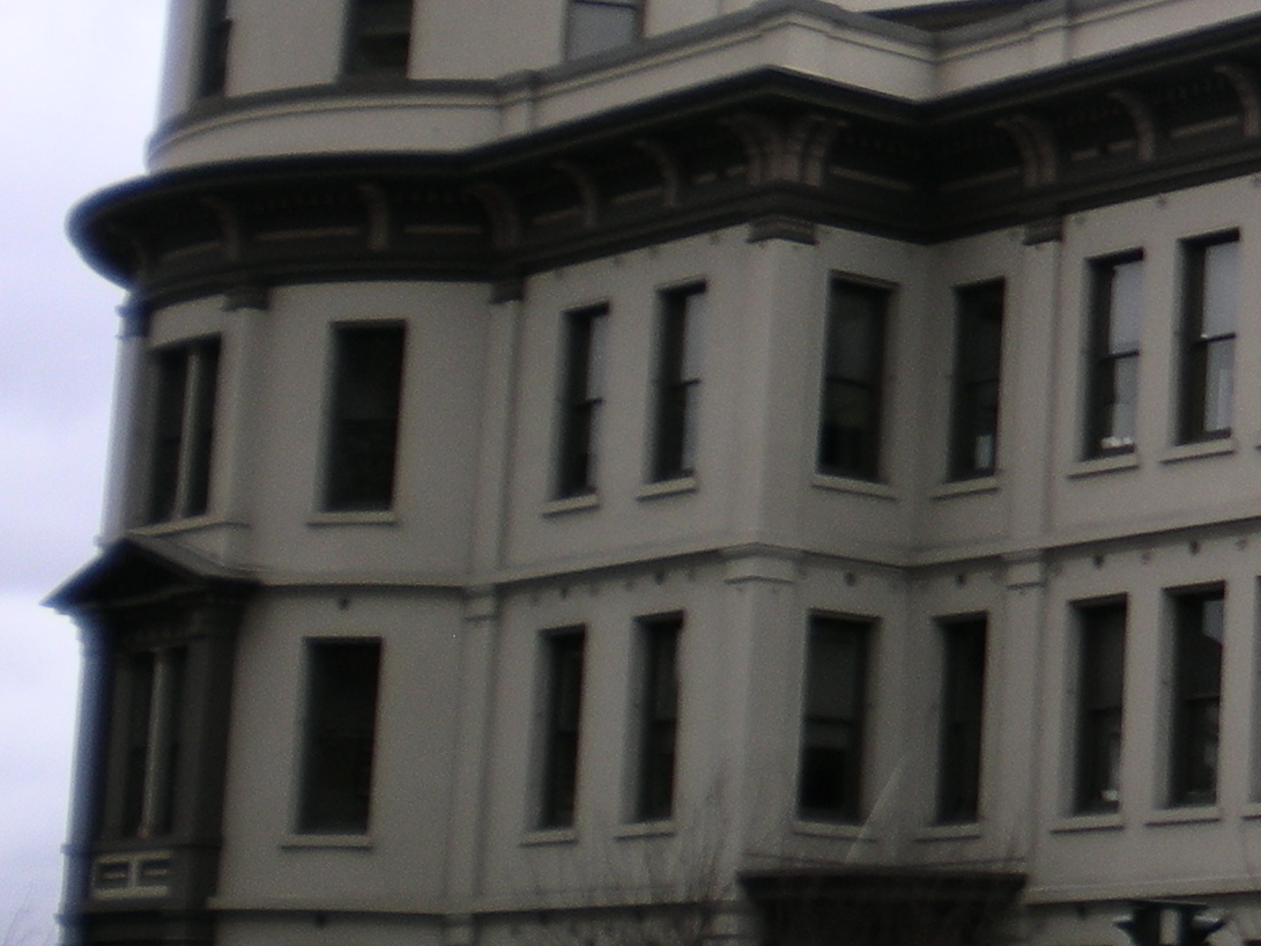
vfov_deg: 13.8
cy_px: 288
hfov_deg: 17.1
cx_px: 1718
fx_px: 3897
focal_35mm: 107
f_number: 3.1
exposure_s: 1/130
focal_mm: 6.3
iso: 50
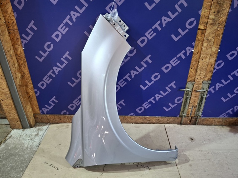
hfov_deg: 69.4
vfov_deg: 54.8
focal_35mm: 25
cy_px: 89
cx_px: 119
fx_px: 172
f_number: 1.8
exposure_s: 1/50
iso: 125
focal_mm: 4.69
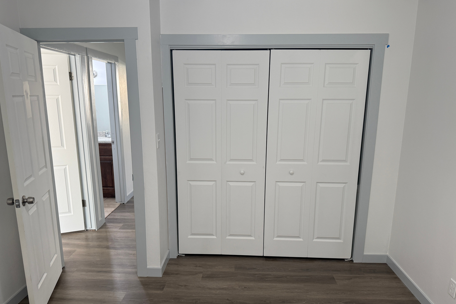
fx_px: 317
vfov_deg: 51.2
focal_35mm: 25
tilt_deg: -11.9
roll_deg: +0.0
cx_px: 228
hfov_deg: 71.5
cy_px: 166
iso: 125
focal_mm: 6.76
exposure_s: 1/120
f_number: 1.78
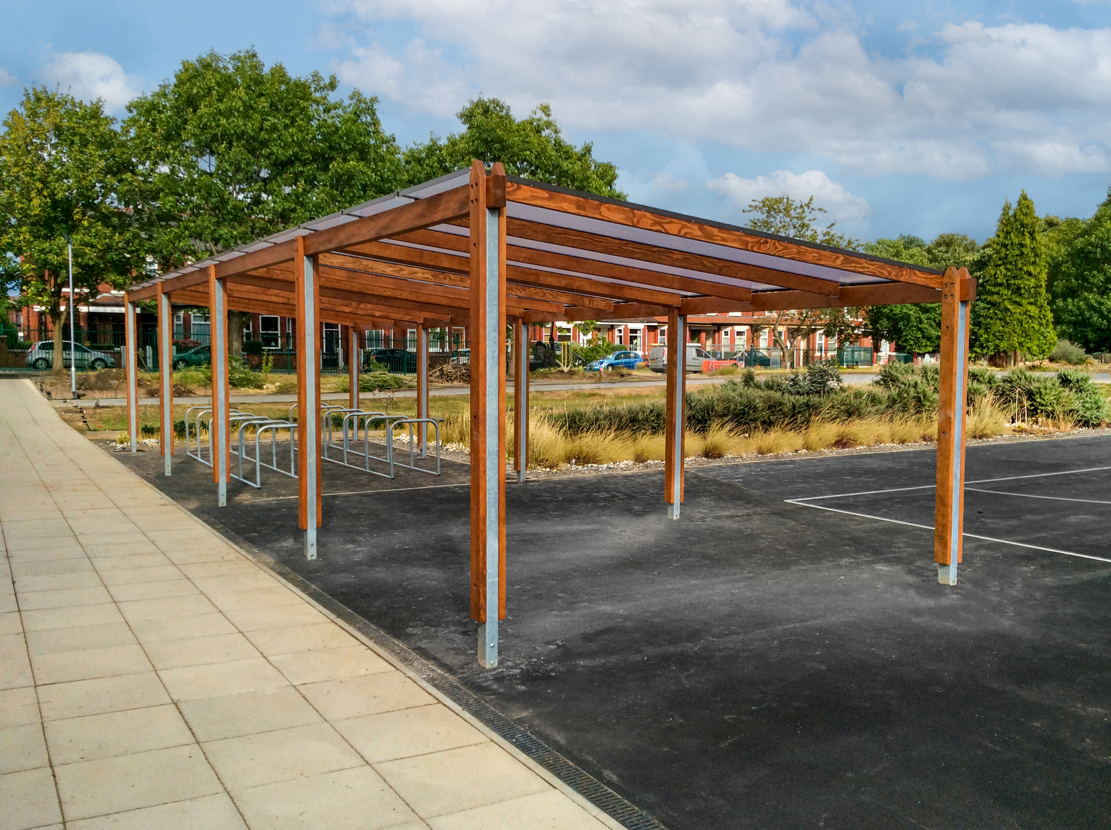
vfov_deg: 42.8
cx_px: 556
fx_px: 1058
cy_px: 415
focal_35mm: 33
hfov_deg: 55.4
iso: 32
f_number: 2.4
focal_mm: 3.3
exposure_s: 1/1100
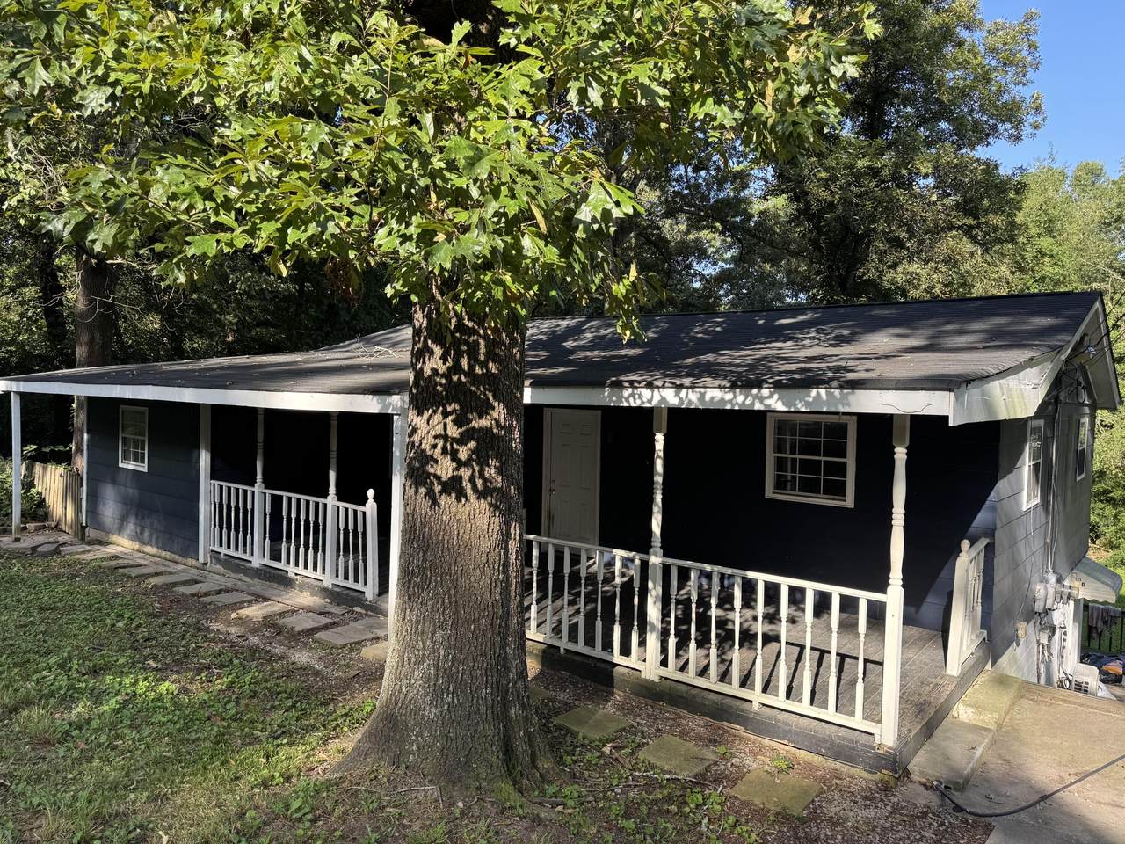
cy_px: 422
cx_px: 562
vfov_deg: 56.8
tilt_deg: +0.2
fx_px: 780
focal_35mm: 24
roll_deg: -2.4
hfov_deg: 71.6
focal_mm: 6.76
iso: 80
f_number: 1.78
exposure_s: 1/506
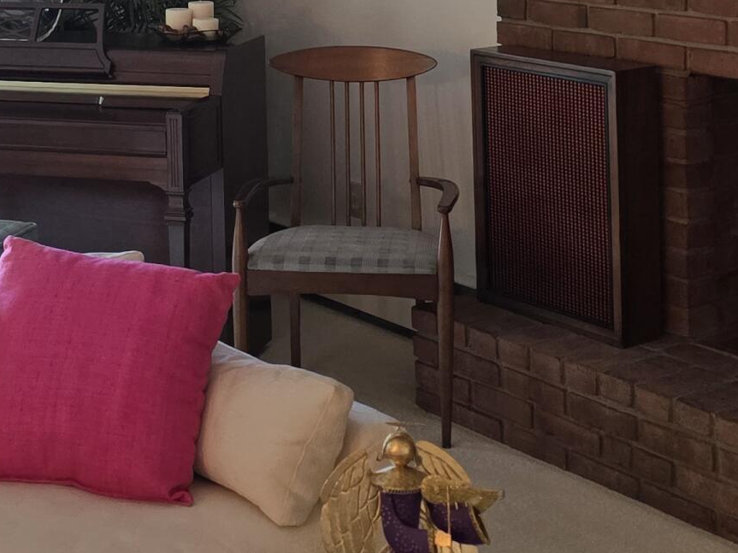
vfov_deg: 17.5
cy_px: -118
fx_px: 1705
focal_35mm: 80
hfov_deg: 24.3
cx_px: 232
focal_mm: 6.3
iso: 250
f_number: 1.7
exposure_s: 1/120
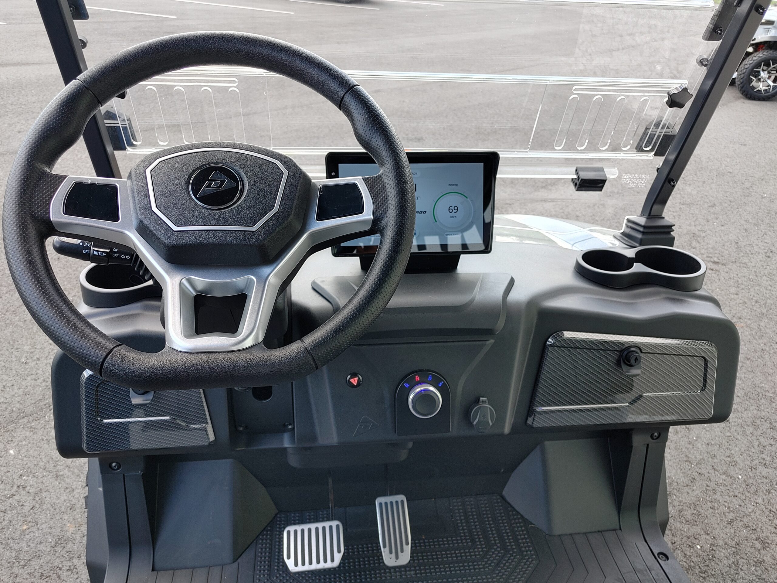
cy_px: 292
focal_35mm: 26
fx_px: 584
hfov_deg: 67.3
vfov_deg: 53.1
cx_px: 388
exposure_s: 1/131
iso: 50
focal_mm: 4.81
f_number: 1.8
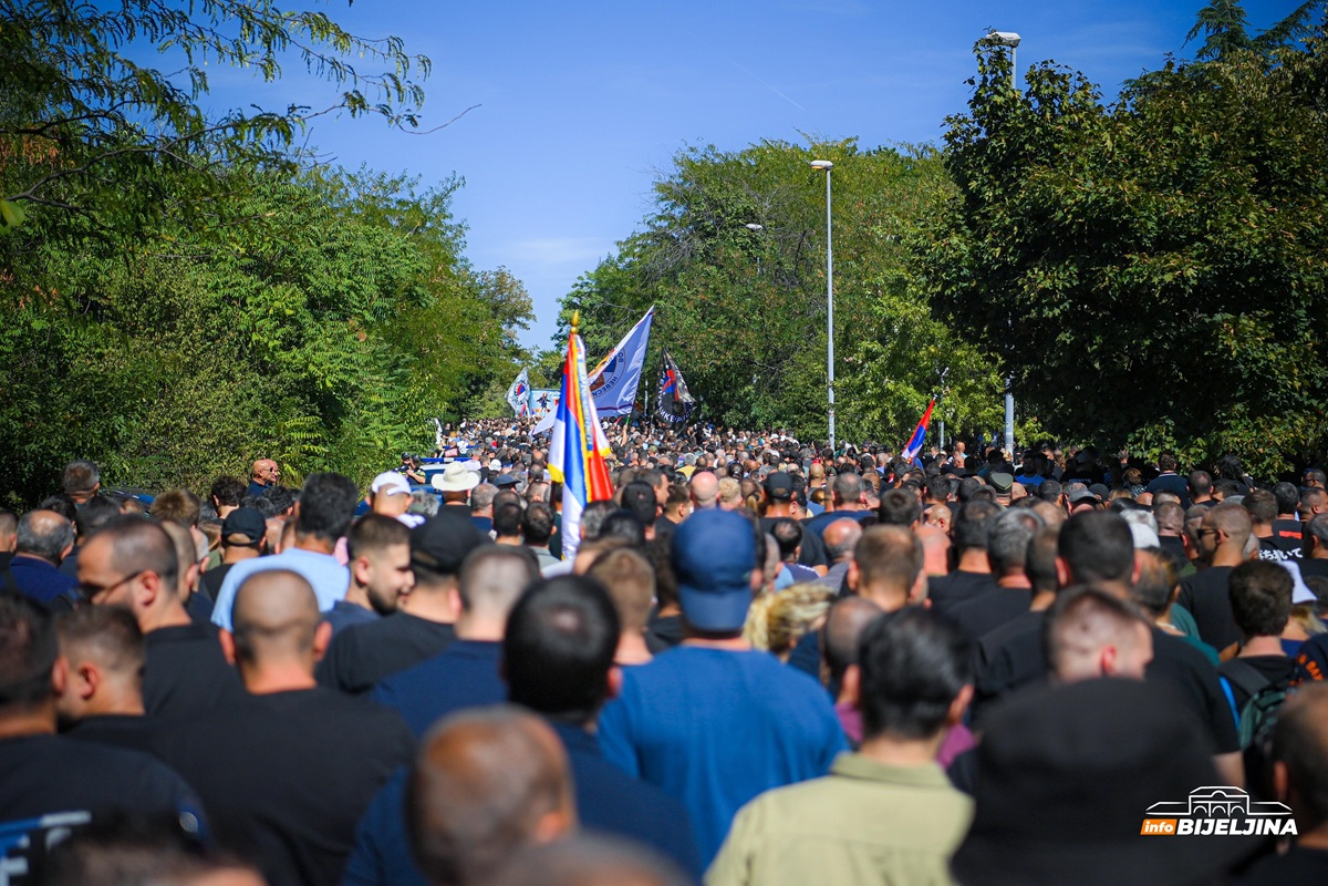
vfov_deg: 21.9
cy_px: 443
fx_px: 2287
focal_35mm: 62
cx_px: 664
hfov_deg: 32.4
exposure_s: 1/6400
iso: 160
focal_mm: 62
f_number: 2.8
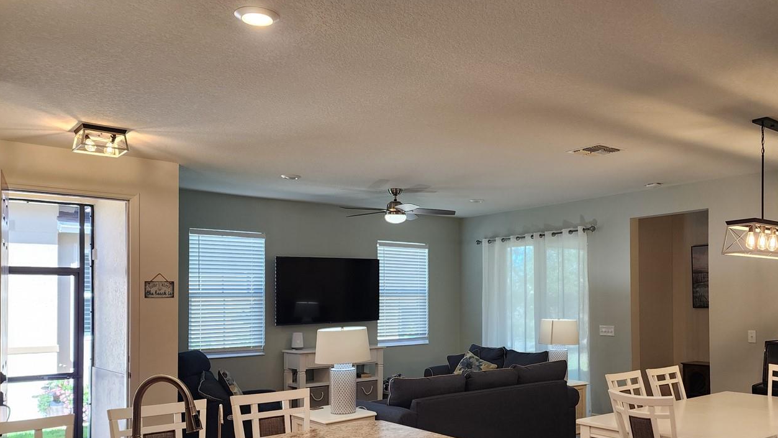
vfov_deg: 36.3
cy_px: 297
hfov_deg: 60.5
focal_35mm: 32
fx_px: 660
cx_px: 464
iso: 125
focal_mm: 6.4
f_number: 1.8
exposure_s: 1/120
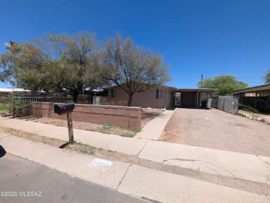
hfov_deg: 106.1
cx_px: 135
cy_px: 102
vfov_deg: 90.0
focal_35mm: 13
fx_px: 101
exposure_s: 1/1466
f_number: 2.2
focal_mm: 1.95
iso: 46
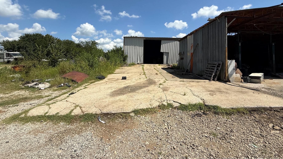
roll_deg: +1.7
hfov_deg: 99.3
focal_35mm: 16
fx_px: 120
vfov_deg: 65.7
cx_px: 148
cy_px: 56
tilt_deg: +3.6
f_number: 2.2
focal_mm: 2.22
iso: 50
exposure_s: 1/3460
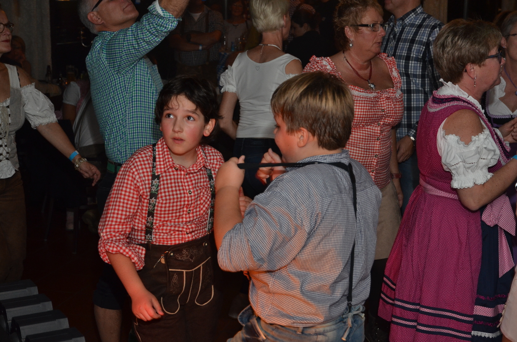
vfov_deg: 22.5
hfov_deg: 33.5
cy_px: 171
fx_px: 860
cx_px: 258
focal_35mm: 60
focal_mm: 40
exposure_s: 1/60
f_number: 4.8
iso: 800
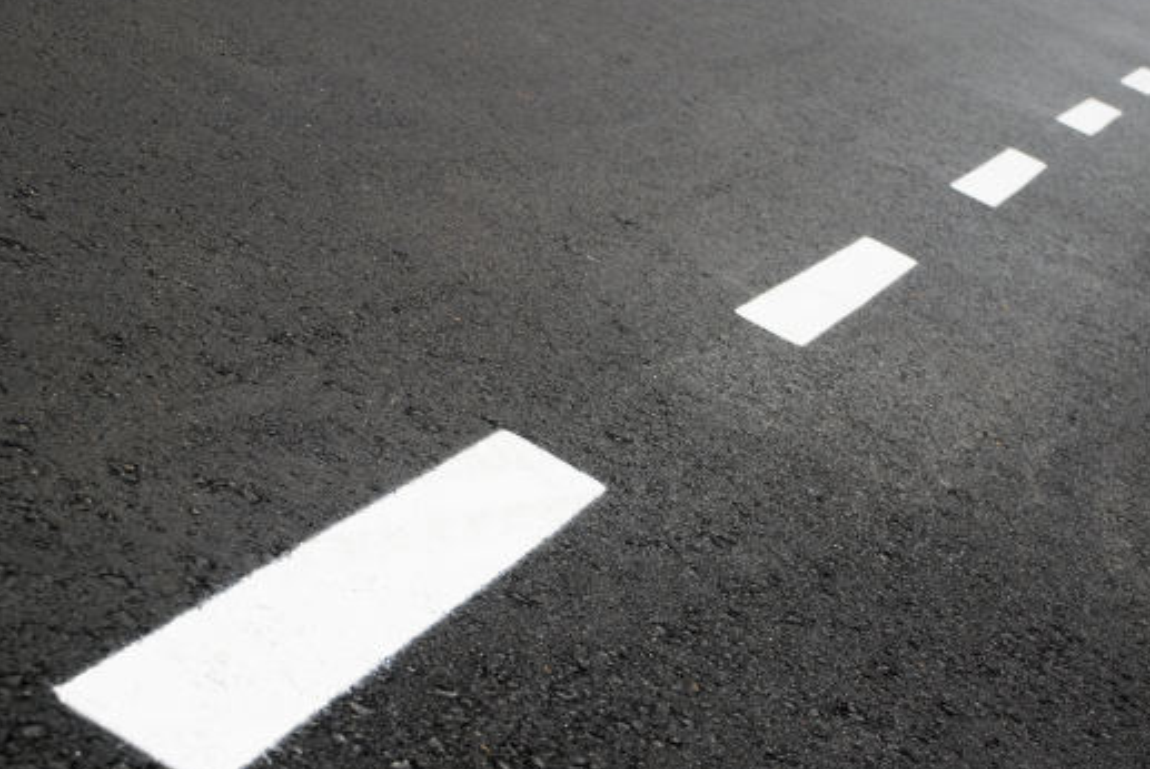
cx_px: 618
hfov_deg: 22.6
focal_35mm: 90
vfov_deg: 15.2
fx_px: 2878
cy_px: 428
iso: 200
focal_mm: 50
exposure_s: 1/80
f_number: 8
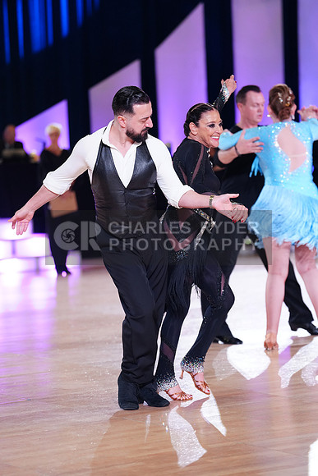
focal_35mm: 125
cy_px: 238
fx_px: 1655
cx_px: 159
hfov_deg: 11.0
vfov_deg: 16.4
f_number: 2.8
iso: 2000
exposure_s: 1/400
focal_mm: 125
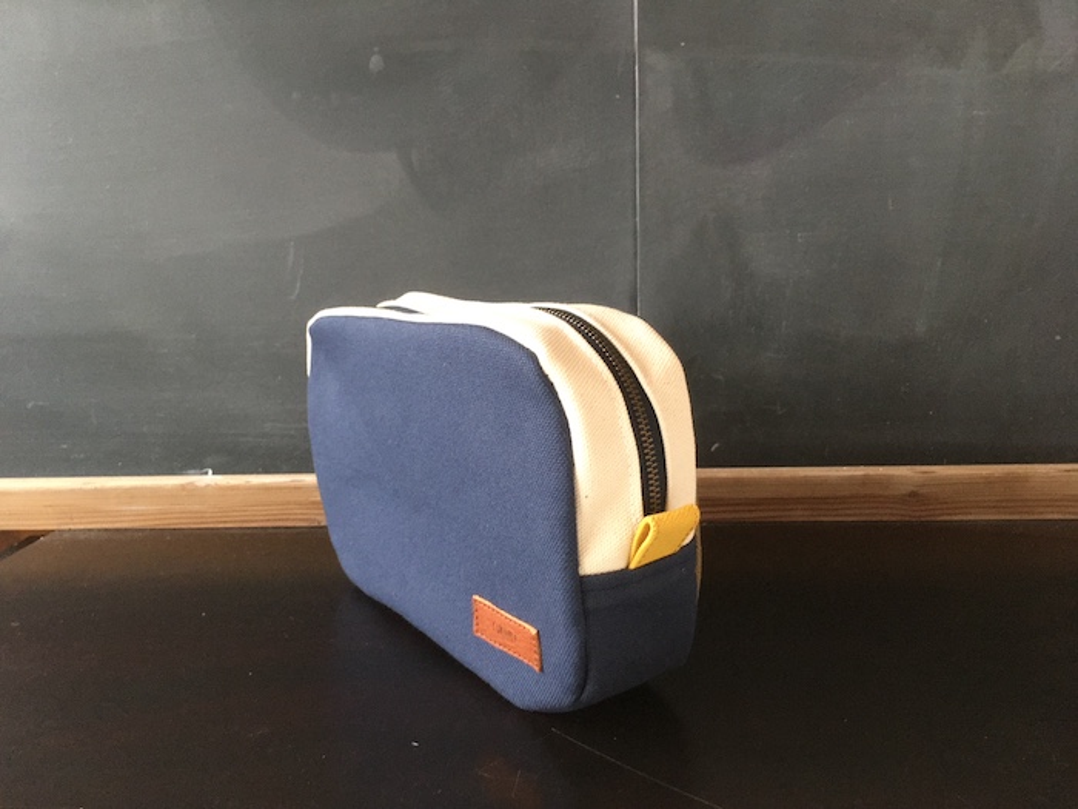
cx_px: 539
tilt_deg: -10.2
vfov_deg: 48.2
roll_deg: +0.3
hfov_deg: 61.7
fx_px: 903
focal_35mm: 29
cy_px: 404
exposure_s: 1/15
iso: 250
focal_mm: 4.15
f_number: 2.2
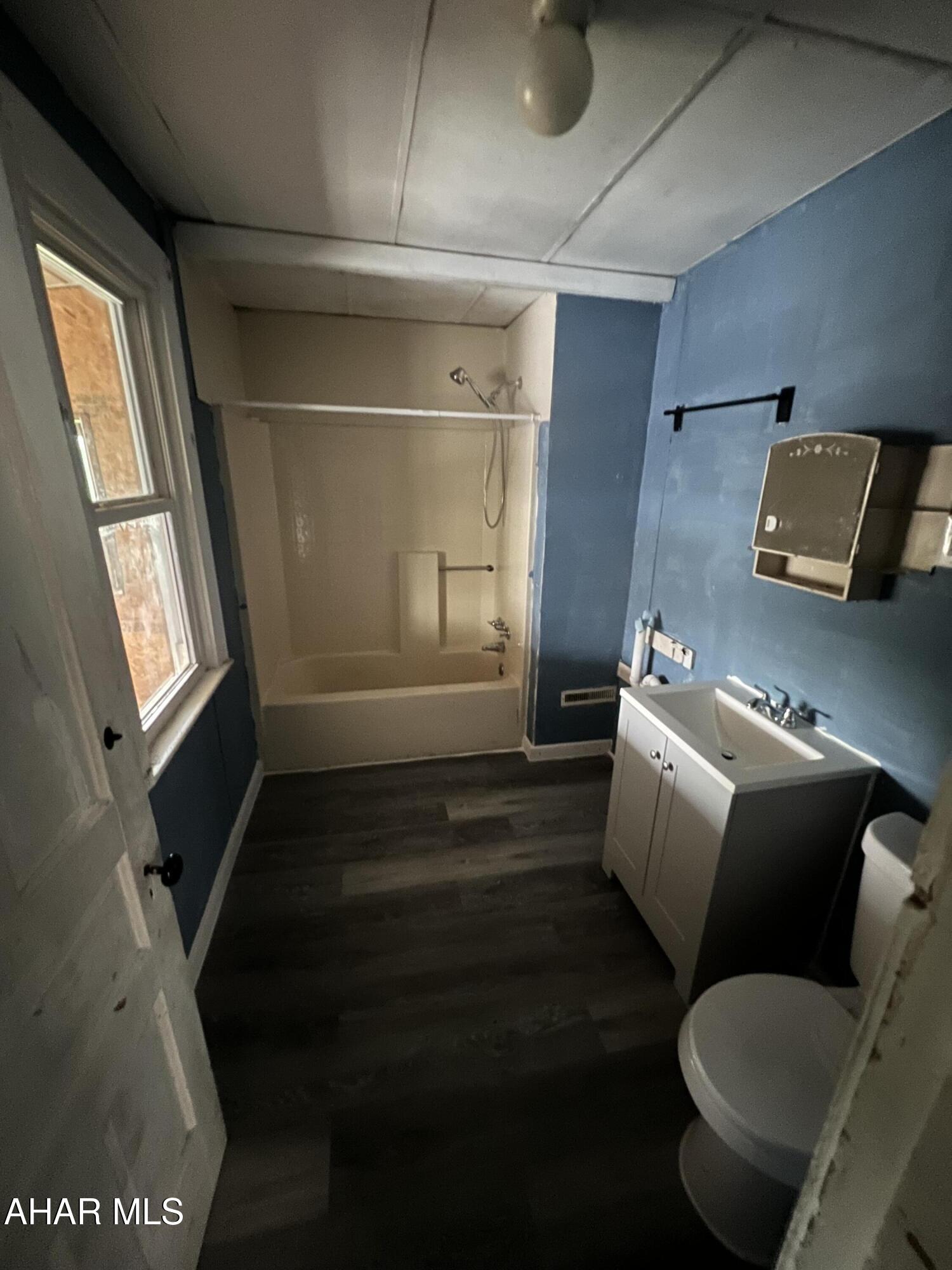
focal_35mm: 13
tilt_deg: -17.7
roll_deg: +0.2
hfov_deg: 89.9
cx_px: 476
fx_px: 477
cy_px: 635
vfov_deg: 106.2
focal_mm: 1.57
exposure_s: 1/9
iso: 640
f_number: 1.8
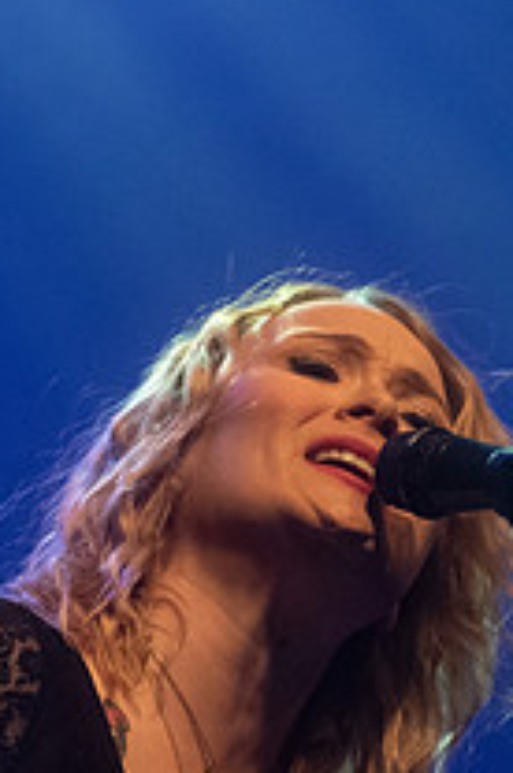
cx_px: 354
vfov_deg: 5.1
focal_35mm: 406
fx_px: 8707
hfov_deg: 3.4
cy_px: 606
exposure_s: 1/200
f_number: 3.2
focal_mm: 125
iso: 2500
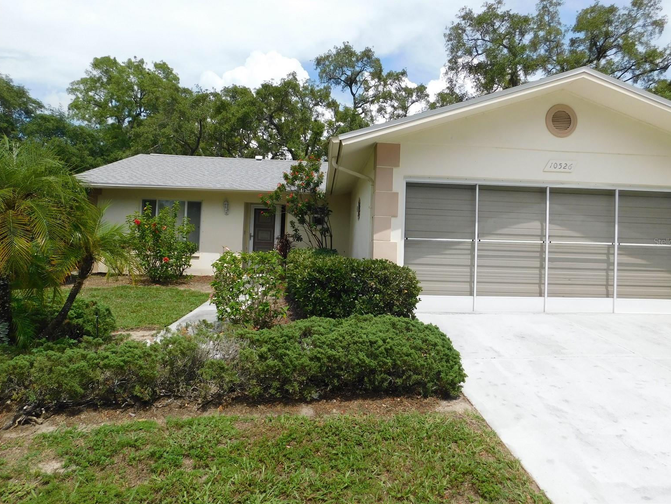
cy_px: 241
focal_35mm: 24
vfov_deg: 56.8
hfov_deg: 71.6
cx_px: 345
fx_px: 465
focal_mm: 4
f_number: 6
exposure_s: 1/500
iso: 125
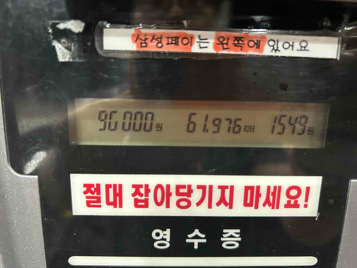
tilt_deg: -12.5
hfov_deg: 67.3
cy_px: 134
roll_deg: -2.2
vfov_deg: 53.1
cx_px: 178
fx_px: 268
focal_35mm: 26
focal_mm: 5.7
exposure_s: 1/60
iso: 500
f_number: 1.5
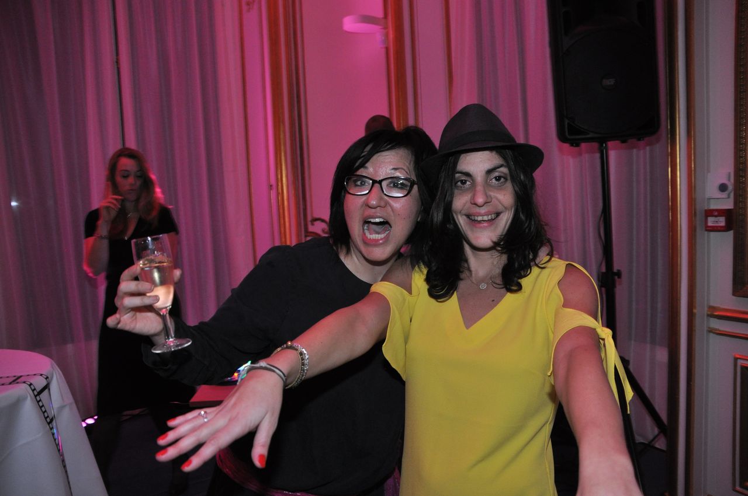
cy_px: 248
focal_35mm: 27
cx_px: 374
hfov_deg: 67.4
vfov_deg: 47.8
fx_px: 560
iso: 800
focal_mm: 18
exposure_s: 1/60
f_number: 4
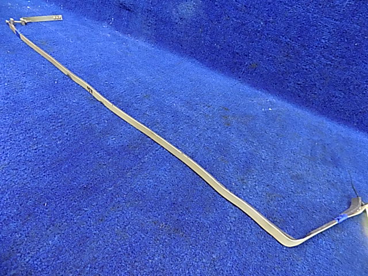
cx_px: 184
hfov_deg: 73.9
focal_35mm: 23
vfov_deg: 58.9
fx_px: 245
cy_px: 138
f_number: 3.1
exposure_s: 1/13
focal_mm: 4
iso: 400
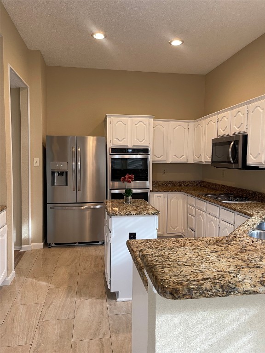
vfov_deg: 67.3
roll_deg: +0.1
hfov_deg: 53.1
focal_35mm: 26
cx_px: 132
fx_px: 265
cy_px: 176
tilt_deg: -2.8
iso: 80
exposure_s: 1/60
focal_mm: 5.1
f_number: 1.6
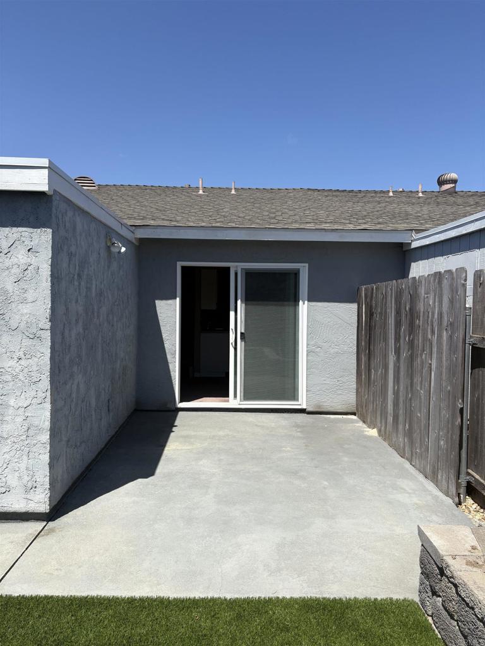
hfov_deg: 53.1
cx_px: 242
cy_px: 323
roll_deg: -0.7
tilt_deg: -1.0
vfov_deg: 67.3
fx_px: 486
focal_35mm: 26
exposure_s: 1/4329
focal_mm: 5.96
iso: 50
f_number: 1.6
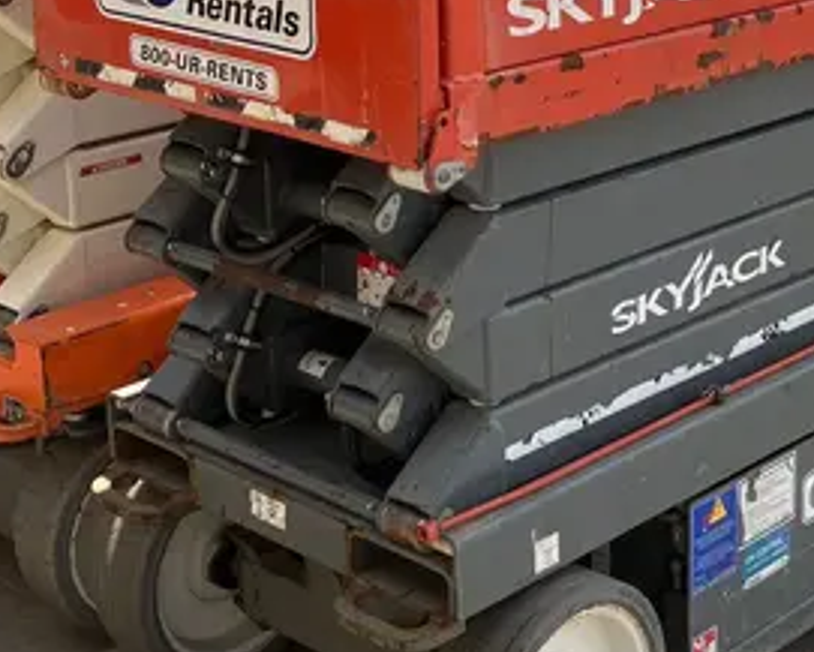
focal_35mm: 74
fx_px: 1783
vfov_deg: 20.5
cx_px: 619
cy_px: 128
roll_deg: -0.4
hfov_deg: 25.4
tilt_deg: -15.3
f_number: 1.8
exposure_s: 1/1429
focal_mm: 3.99
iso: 32
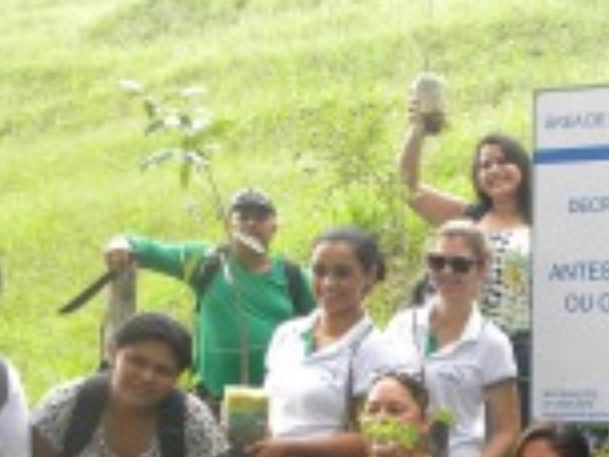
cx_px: 641
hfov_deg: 17.7
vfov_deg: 13.5
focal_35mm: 108
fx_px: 1900
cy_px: 457
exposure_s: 1/55.7
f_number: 3.8
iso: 220
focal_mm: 7.3
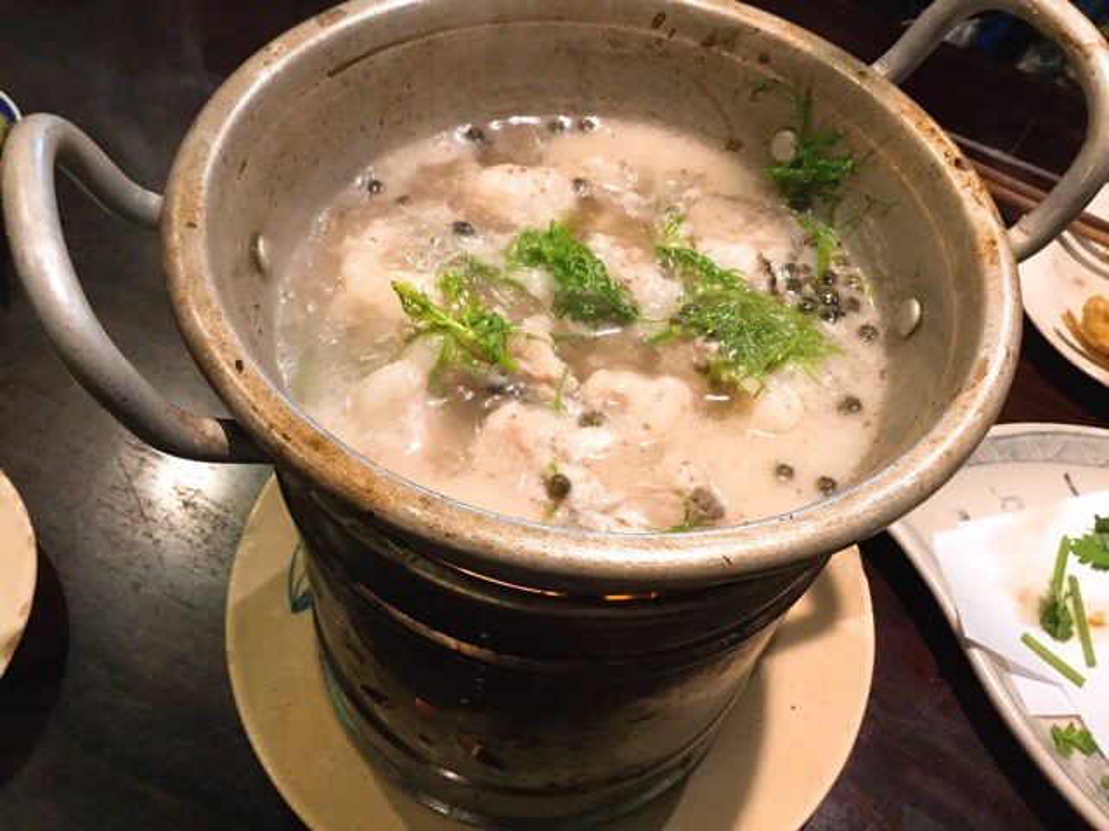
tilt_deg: -56.7
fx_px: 993
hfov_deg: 58.4
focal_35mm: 31
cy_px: 416
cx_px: 554
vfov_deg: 45.4
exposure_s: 1/15
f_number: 2.4
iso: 200
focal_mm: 3.3
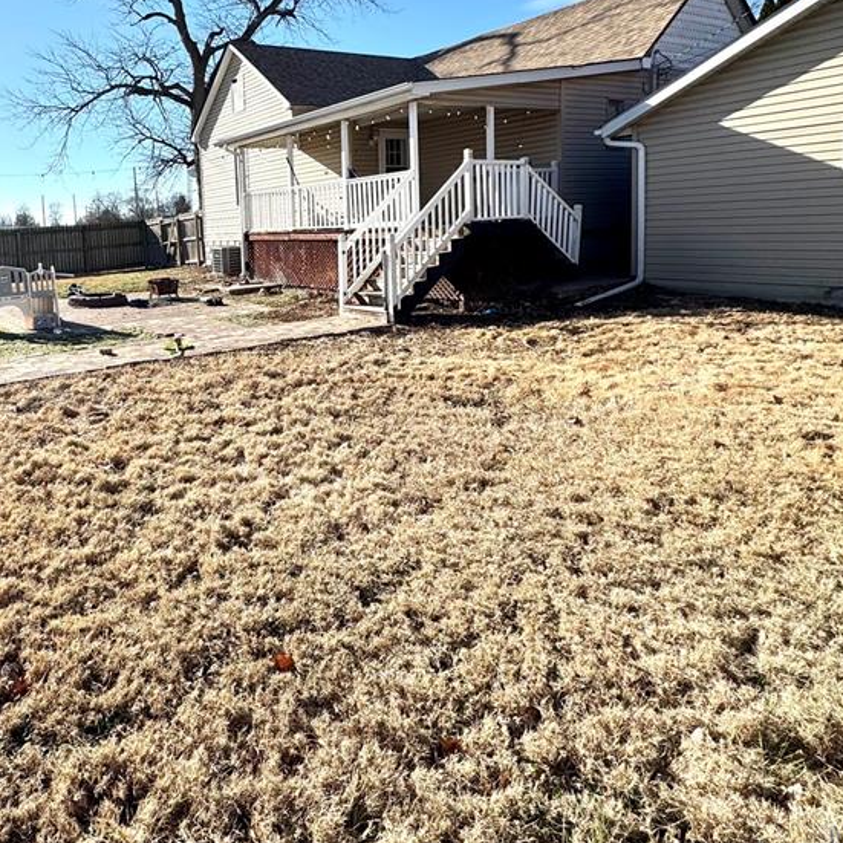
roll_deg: +3.7
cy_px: 285
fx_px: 634
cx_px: 194
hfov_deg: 62.7
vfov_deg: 65.6
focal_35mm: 23
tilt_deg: -4.8
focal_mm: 2.22
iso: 50
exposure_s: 1/2083
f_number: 2.2
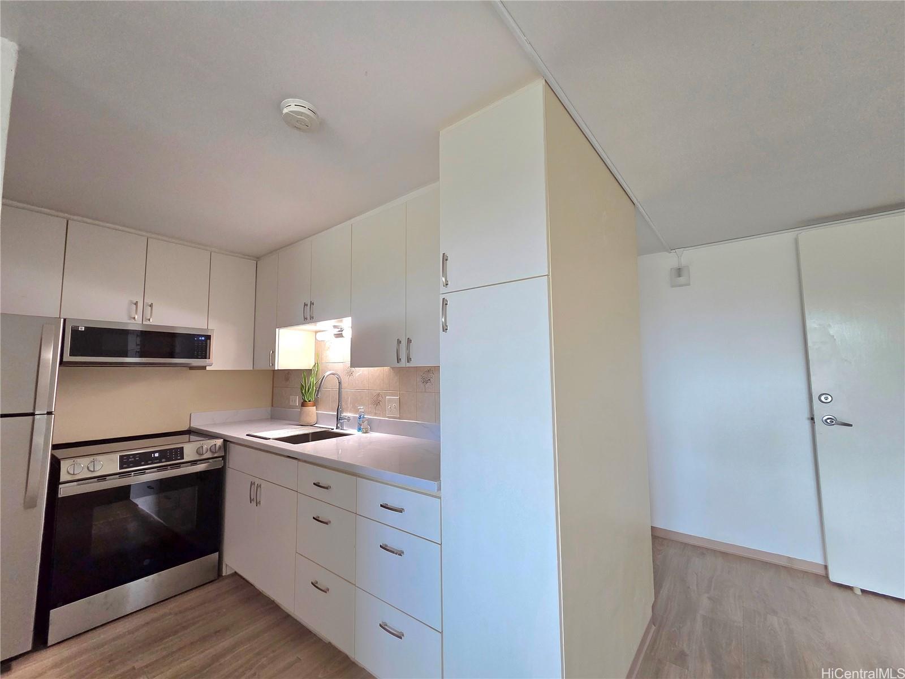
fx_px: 340
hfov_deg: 106.2
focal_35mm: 13
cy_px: 340
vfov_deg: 89.9
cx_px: 452
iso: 250
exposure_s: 1/120
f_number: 2.2
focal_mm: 2.2
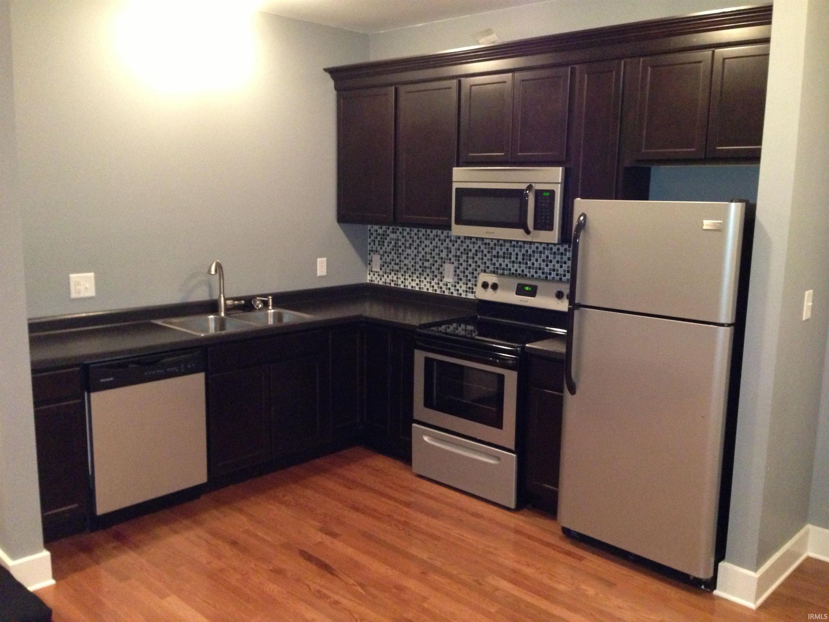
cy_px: 311
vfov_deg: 42.9
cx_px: 414
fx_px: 790
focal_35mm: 33
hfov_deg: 55.4
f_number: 2.4
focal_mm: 4.13
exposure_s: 1/16
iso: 640
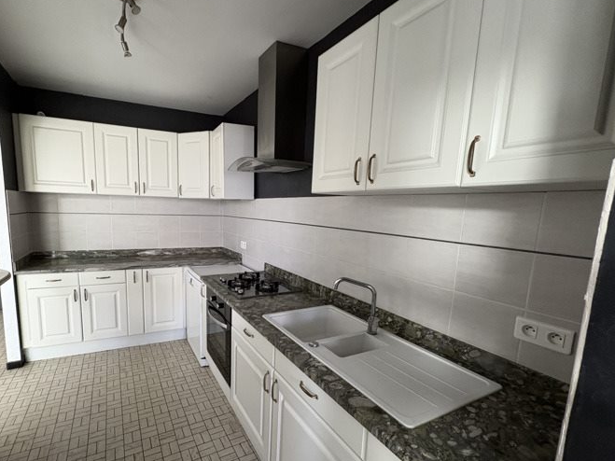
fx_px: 302
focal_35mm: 17
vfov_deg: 74.6
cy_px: 251
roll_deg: -0.5
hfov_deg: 90.5
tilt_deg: -8.1
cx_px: 265
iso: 400
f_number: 2.2
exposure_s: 1/60
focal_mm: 2.22
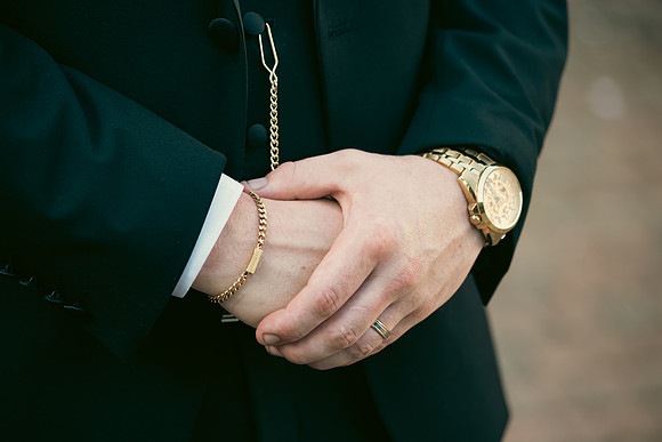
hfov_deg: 16.4
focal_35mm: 125
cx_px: 331
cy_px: 221
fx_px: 2299
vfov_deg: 11.0
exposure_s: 1/200
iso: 200
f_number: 3.5
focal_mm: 125
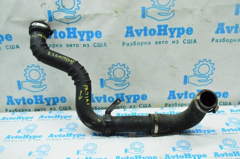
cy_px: 80
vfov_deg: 35.4
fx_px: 250
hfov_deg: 51.3
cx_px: 120
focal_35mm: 38
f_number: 6.3
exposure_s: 1/400
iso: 6400
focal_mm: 25
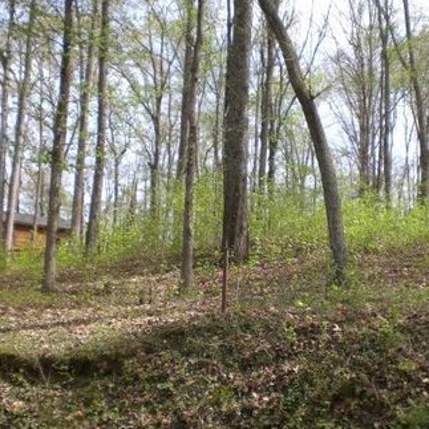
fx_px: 729
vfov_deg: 32.7
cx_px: 271
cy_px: 242
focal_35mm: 52
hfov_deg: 32.6
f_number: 3.1
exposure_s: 1/320
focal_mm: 6.3
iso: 50
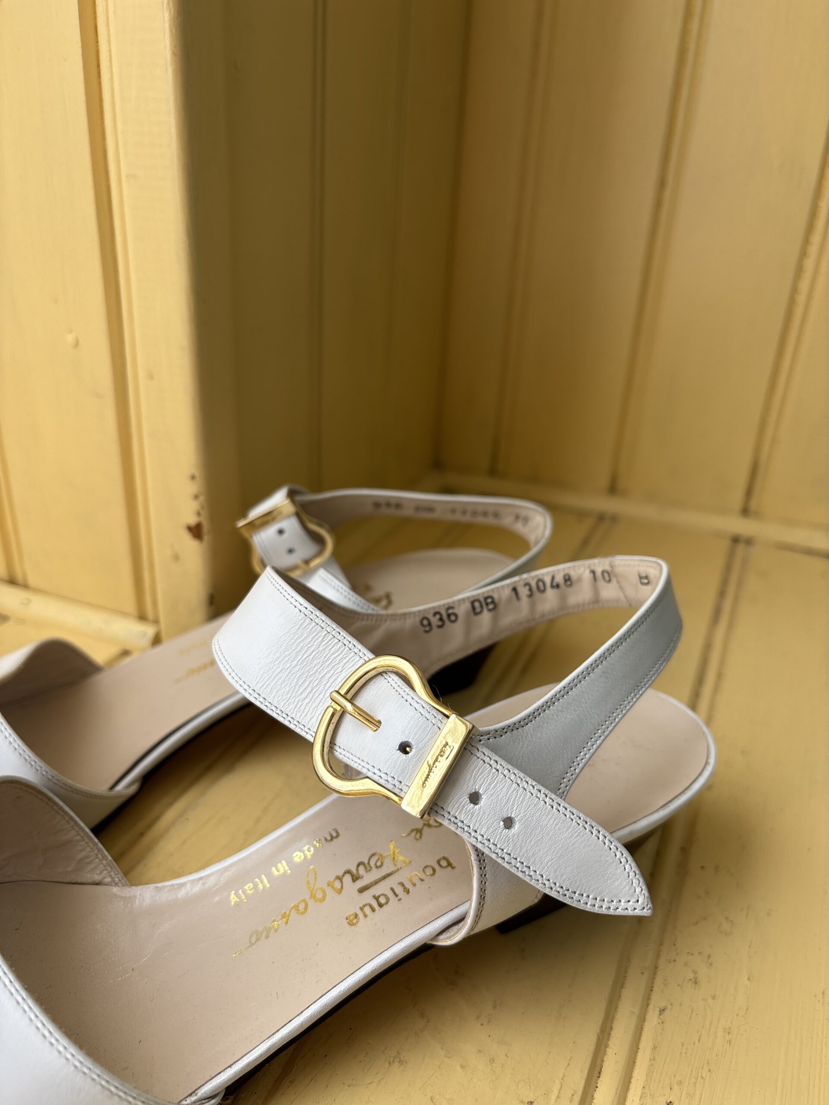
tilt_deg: -26.0
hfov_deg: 53.1
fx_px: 830
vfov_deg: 67.3
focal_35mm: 26
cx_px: 414
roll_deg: -3.9
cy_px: 552
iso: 50
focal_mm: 5.96
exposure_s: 1/368
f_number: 1.6
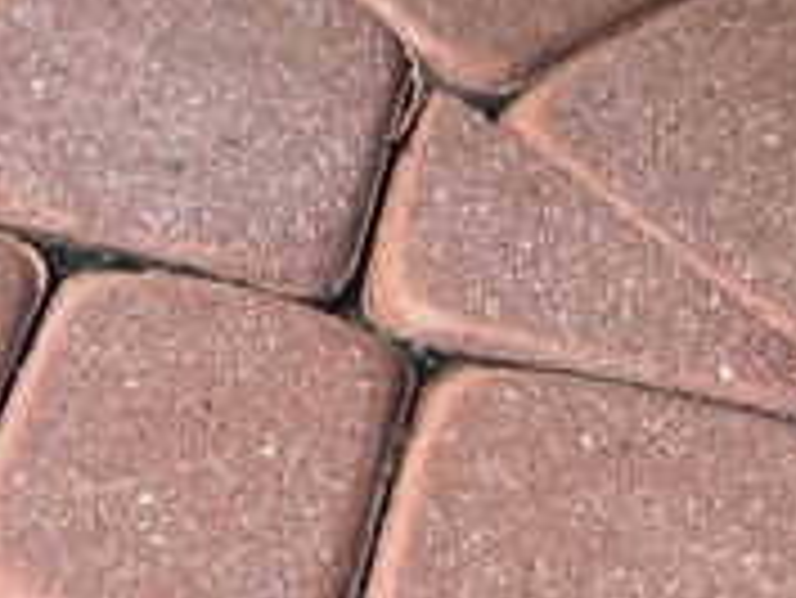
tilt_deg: -21.5
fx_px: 3452
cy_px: -980
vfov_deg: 8.7
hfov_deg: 12.8
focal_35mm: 150
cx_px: -148
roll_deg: -0.2
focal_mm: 5.7
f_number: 1.5
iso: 50
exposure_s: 1/2045
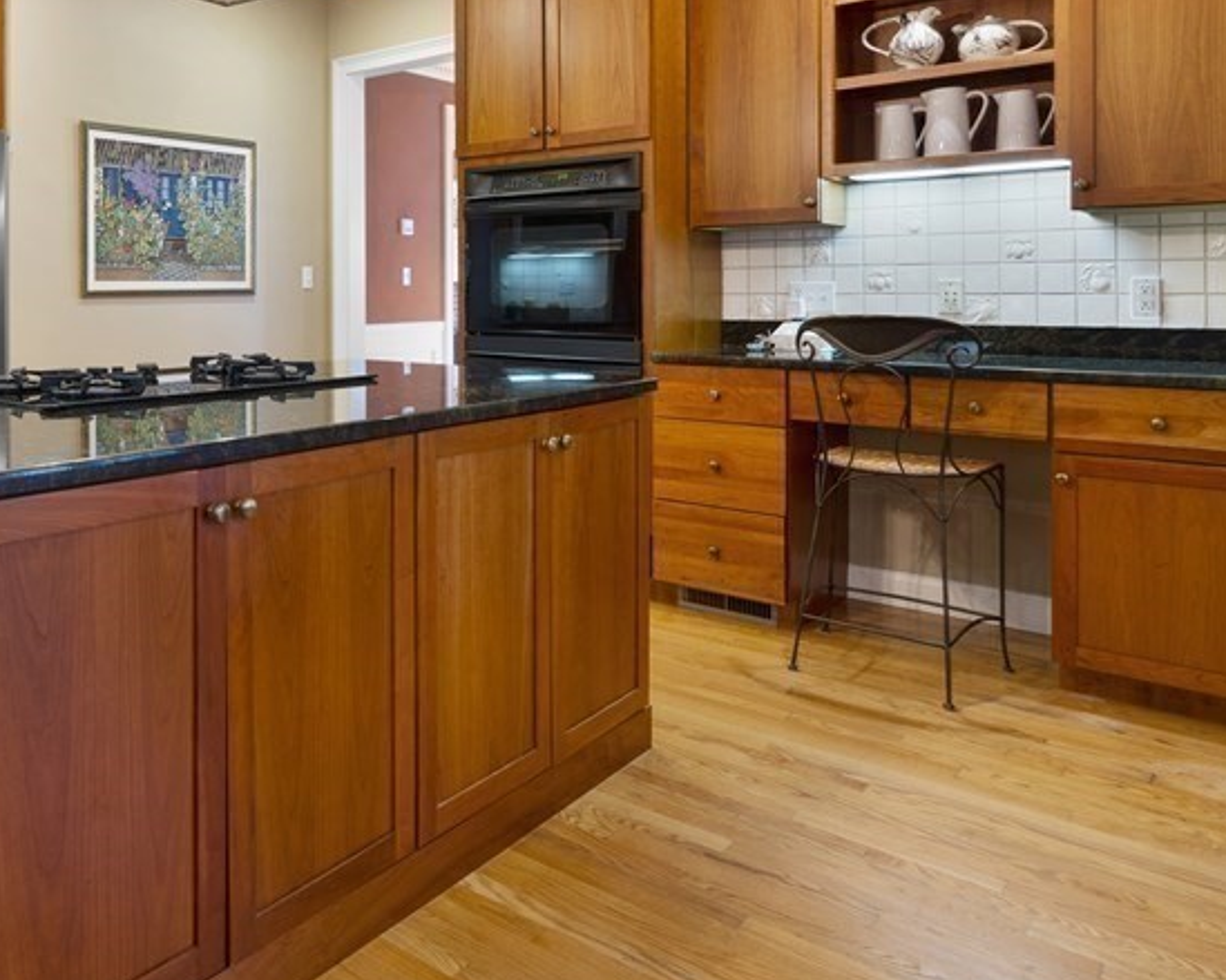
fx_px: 1016
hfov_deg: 58.3
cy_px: 307
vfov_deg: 50.4
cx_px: 275
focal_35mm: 28
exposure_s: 4
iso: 100
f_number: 8
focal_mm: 16
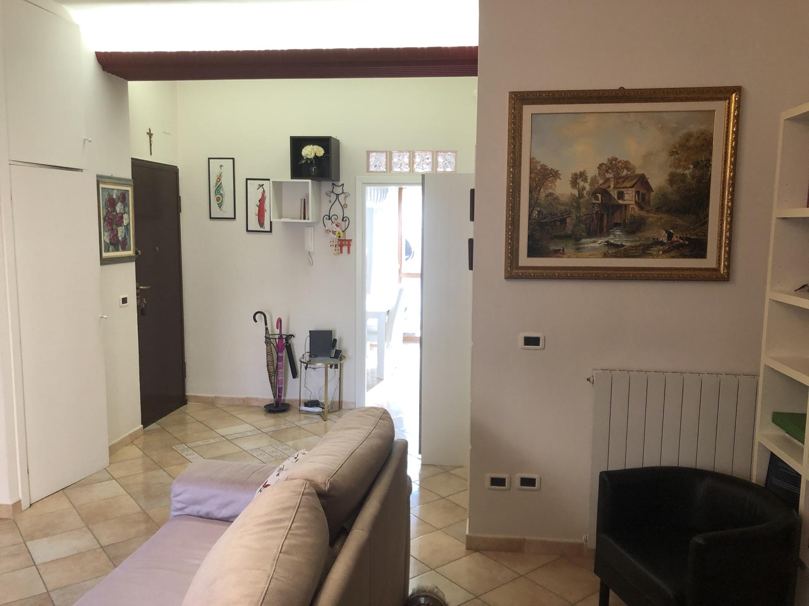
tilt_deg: -6.2
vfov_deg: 49.7
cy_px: 303
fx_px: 654
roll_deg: +0.0
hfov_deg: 63.4
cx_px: 404
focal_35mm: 28
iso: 32
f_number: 1.8
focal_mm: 4
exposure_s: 1/33
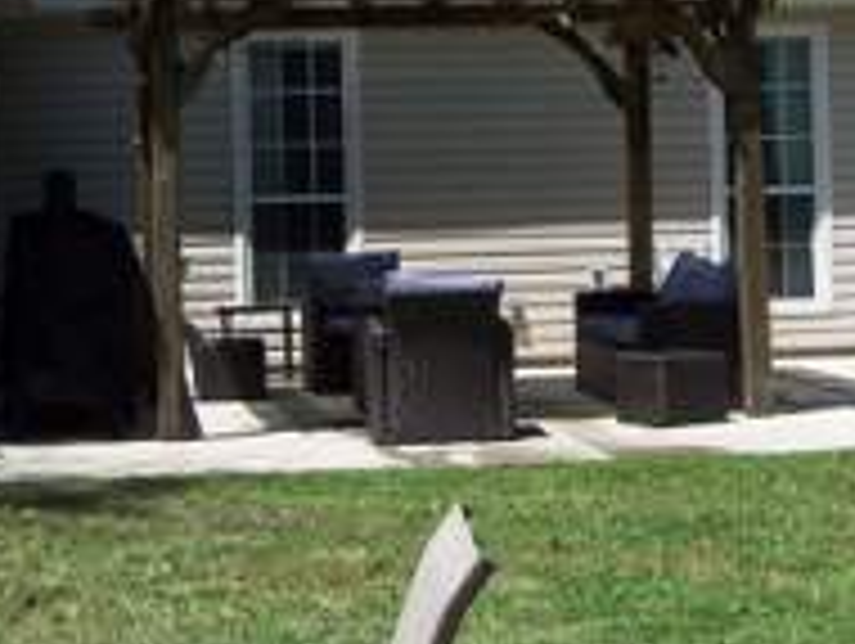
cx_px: 472
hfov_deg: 20.4
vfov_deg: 15.4
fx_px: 2374
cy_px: 198
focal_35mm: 96
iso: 80
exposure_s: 1/750
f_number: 4
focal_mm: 6.3
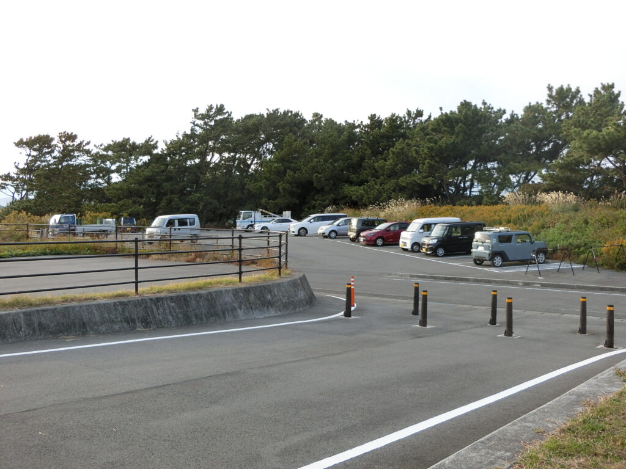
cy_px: 234
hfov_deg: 47.9
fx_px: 705
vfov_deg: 36.8
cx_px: 313
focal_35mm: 39
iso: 80
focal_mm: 6.9
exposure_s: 1/125
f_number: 4.1
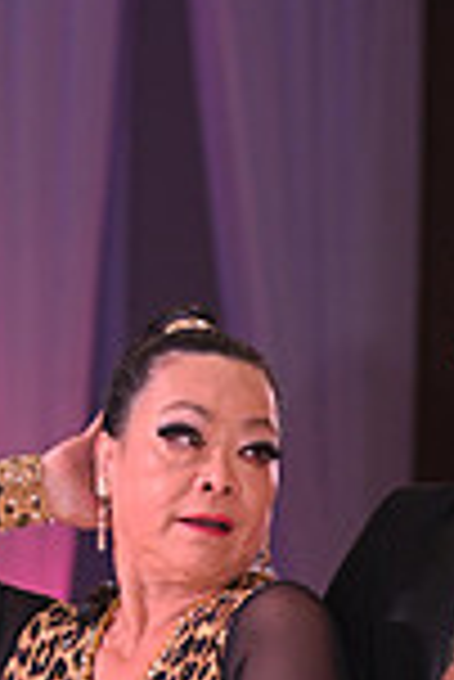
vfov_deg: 5.1
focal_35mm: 402
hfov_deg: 3.4
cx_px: 335
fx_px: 7587
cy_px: 1099
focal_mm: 105
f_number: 5.6
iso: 1000
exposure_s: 1/200
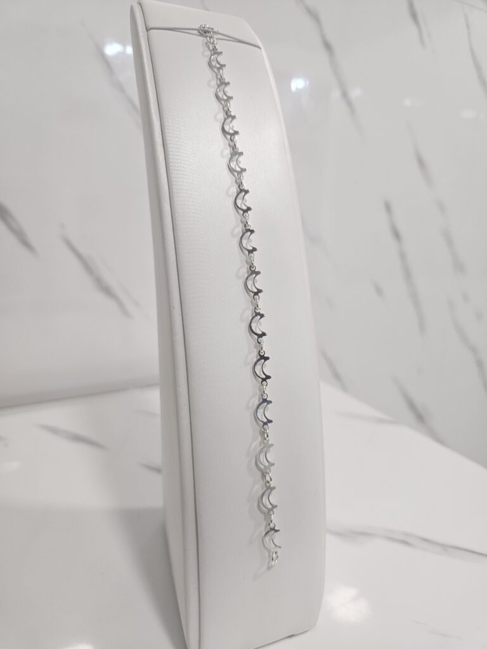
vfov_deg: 73.9
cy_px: 324
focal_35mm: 23
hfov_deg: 58.9
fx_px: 431
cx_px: 244
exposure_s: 1/100
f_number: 1.8
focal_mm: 5.4
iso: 160
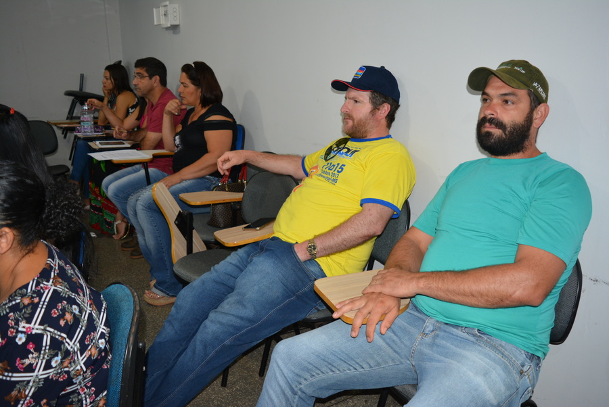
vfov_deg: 40.1
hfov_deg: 57.2
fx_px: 559
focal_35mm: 33
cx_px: 304
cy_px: 204
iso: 500
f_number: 3.8
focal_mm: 22
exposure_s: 1/60
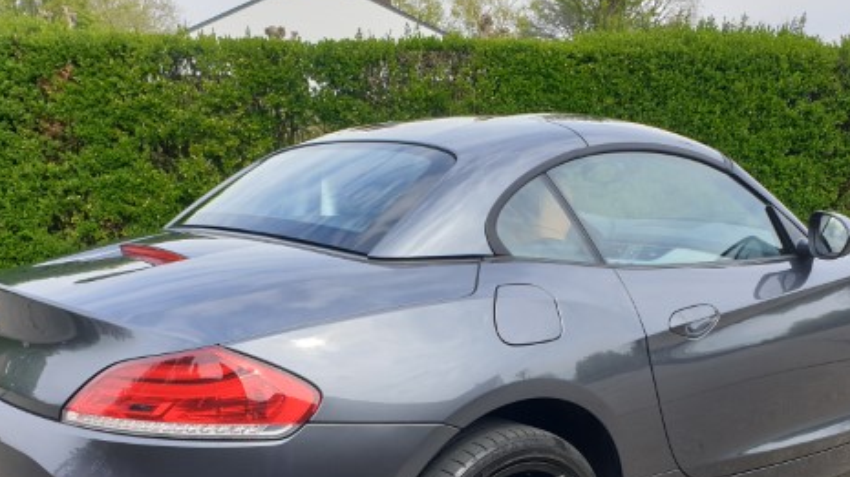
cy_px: 415
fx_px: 879
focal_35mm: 39
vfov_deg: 29.3
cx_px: 486
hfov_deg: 51.5
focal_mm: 4.3
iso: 50
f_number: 2.4
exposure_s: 1/650
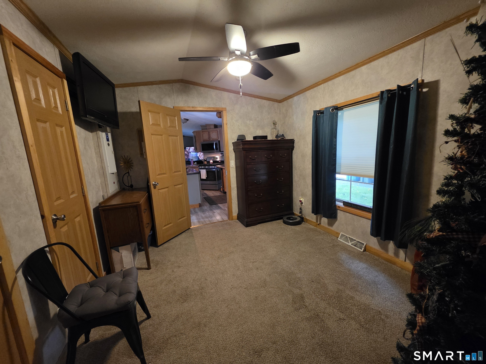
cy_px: 182
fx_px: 183
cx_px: 243
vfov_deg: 89.9
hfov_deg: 106.2
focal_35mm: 13
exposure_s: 1/60
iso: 1000
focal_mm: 2.2
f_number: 1.9
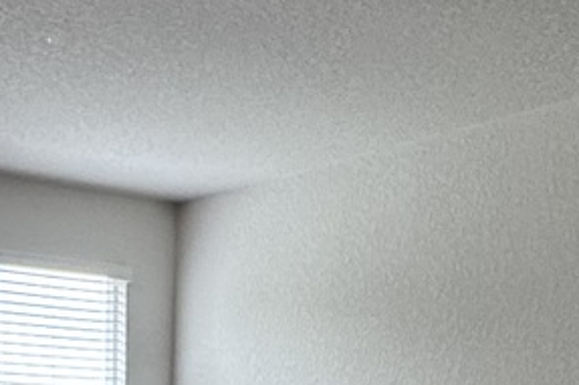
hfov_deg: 26.7
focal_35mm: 73
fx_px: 1173
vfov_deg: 15.8
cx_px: 46
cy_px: 695
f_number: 2.2
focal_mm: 2.22
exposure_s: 1/120
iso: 250
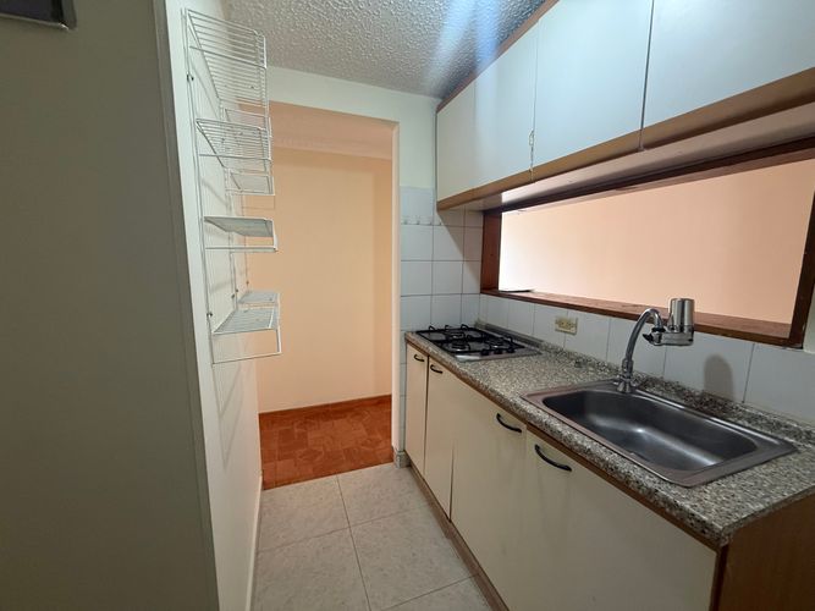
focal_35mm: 14
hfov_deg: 102.1
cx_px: 408
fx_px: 330
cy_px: 306
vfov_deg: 85.7
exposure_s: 1/82
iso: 320
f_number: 2.2
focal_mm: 2.22
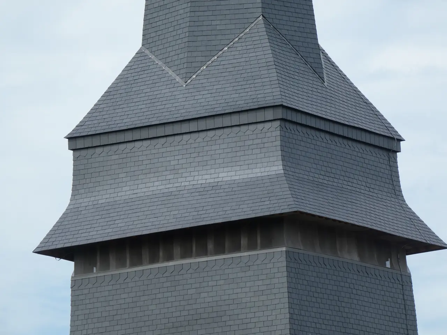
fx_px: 3435
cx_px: 224
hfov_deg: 7.4
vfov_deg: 5.6
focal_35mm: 266
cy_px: 168
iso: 80
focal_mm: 47.6
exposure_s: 1/320
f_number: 5.5
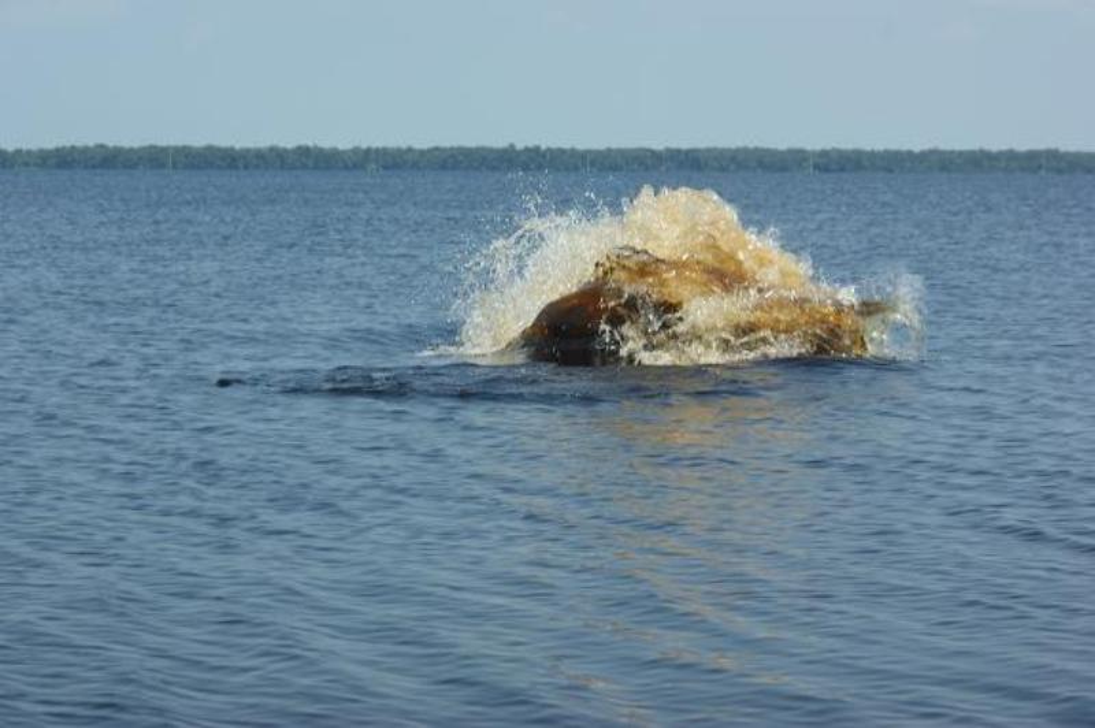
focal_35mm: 105
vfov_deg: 13.0
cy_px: 364
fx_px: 3191
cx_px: 548
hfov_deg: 19.5
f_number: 9
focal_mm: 70
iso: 100
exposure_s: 1/250
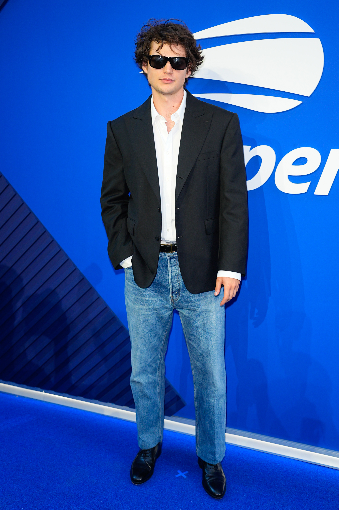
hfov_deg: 43.5
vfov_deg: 62.0
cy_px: 255
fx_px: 425
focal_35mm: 30
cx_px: 170
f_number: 2.5
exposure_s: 1/250
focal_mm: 30
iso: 320
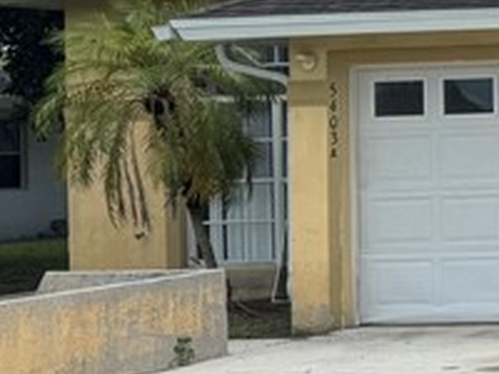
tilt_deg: +0.2
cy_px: 102
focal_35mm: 123
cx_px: 1108
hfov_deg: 13.0
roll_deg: +1.1
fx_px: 1773
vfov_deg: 12.0
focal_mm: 6.76
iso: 80
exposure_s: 1/4049
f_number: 1.78
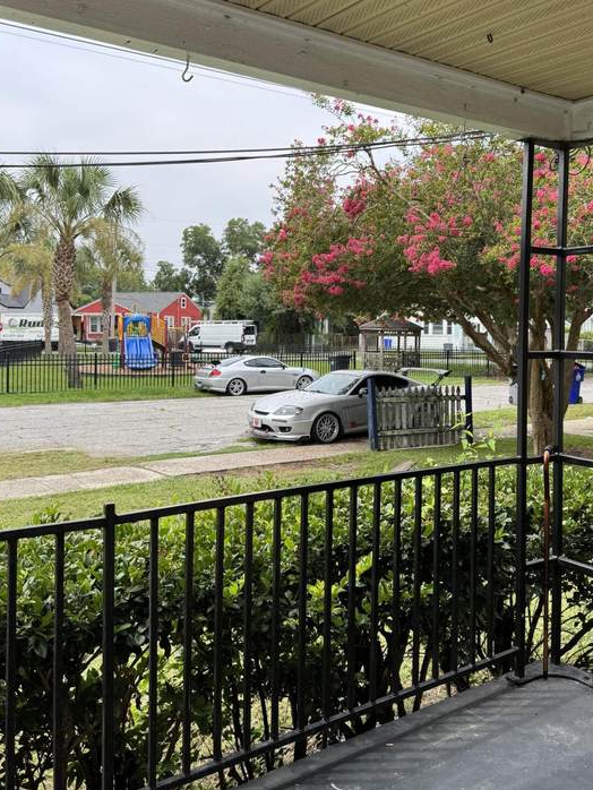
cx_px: 358
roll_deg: +0.4
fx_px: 753
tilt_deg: -0.5
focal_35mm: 33
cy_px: 344
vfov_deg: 55.2
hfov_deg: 42.7
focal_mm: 6.76
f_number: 1.78
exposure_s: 1/1285
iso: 80
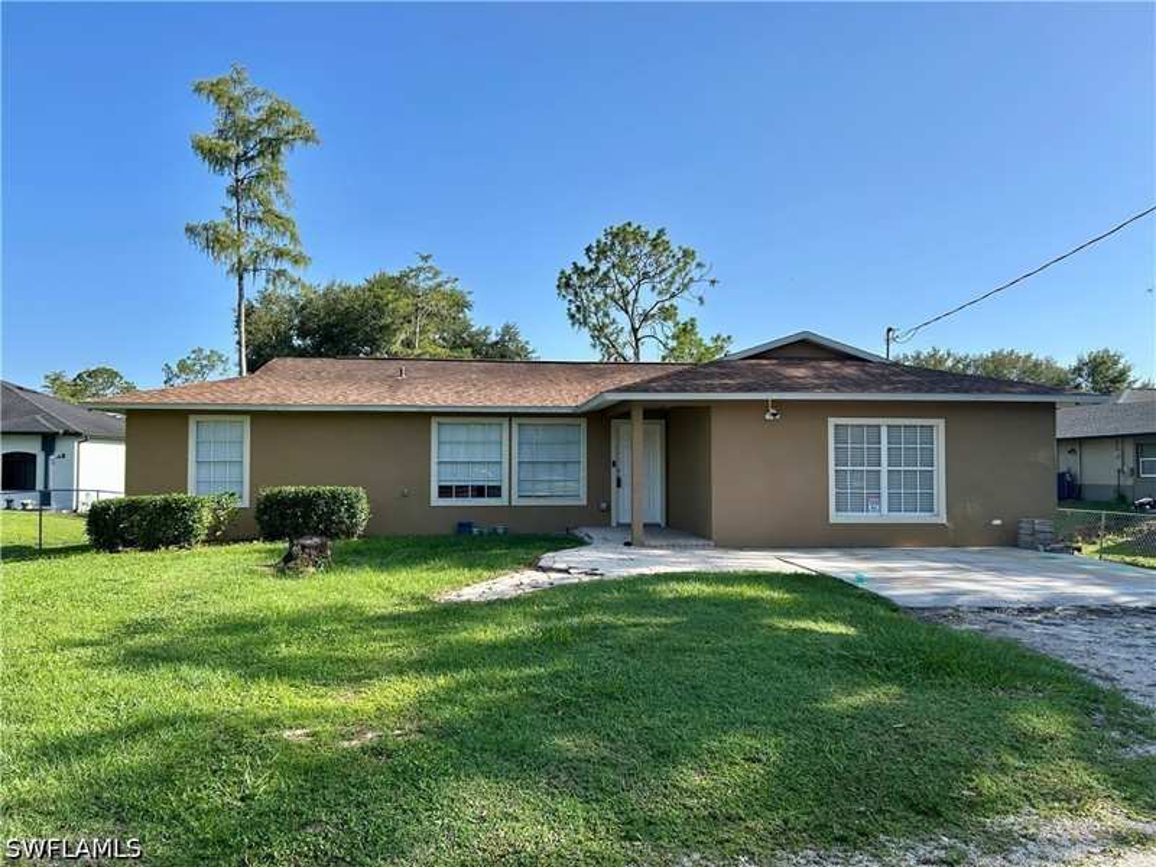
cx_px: 578
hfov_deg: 67.3
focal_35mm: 26
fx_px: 868
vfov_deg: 53.1
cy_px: 434
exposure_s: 1/2695
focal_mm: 5.7
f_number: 1.5
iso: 50
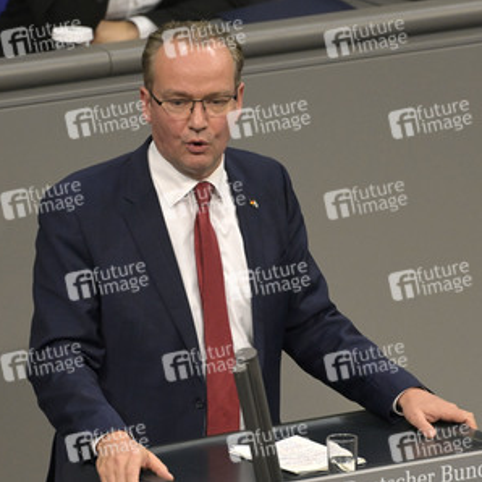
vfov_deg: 3.5
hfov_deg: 3.5
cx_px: 226
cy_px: 241
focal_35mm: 502
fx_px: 7908
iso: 10000
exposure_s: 1/320
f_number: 5.6
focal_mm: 390
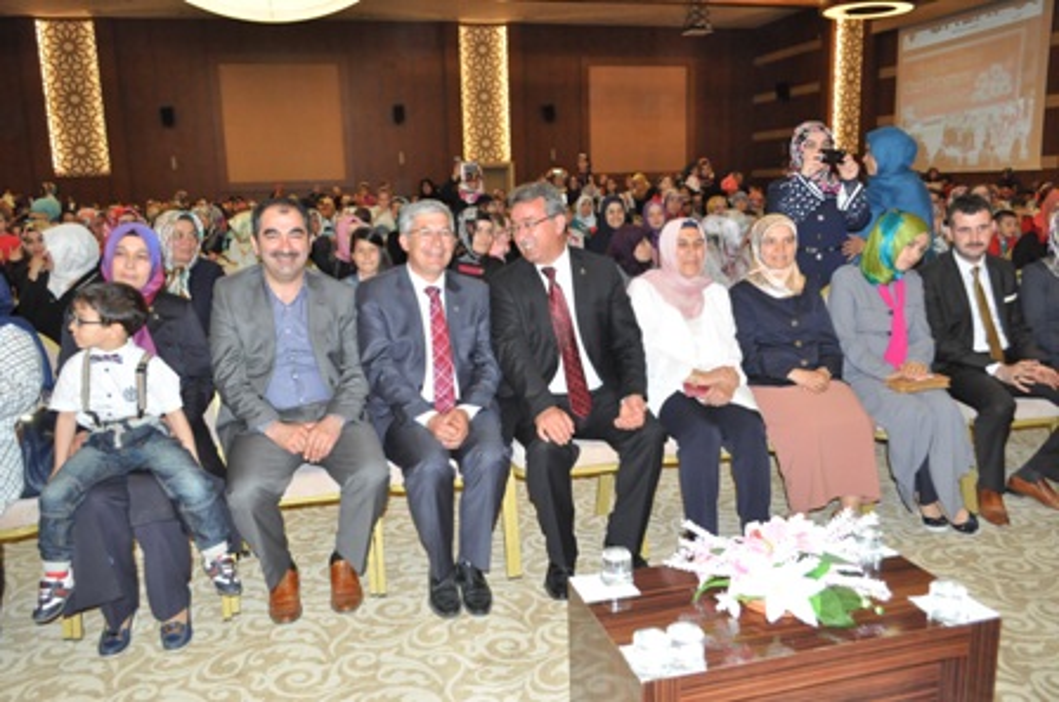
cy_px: 351
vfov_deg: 43.5
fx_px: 881
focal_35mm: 30
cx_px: 530
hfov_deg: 62.0
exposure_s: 1/100
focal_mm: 20
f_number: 5
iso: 1600
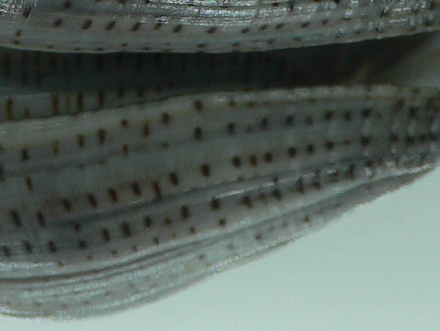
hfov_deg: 18.0
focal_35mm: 109
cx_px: 173
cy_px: -104
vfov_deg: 13.1
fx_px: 1386
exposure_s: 1/60
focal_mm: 4.6
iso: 80
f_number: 2.8
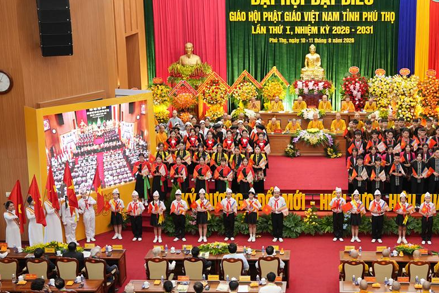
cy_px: 139
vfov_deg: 23.8
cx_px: 309
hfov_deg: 34.6
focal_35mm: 57
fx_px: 695
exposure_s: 1/125
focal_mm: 37
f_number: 3.5
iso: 1600
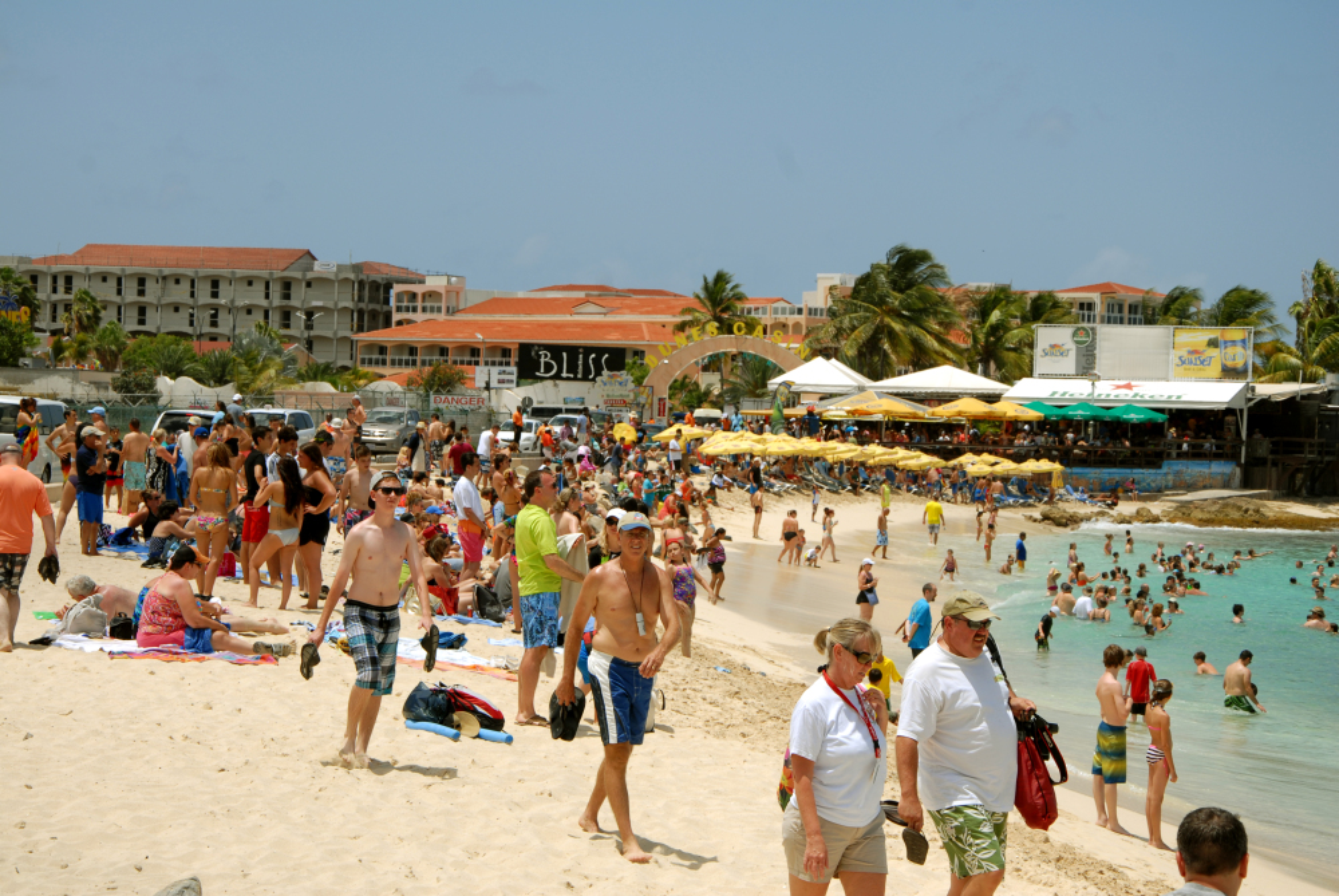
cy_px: 448
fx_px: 3239
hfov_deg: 23.4
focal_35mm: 87
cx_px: 670
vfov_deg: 15.7
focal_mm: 58
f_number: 9
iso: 100
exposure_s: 1/320
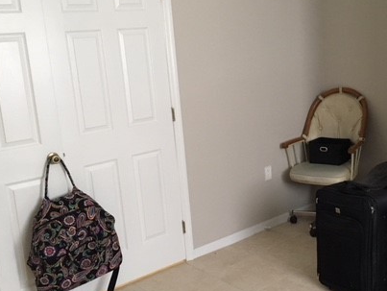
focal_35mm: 46
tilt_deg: -12.0
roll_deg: +4.0
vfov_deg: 31.6
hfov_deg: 41.0
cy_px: 143
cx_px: 233
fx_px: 515
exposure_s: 1/17
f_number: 2.2
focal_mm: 4.15
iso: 200
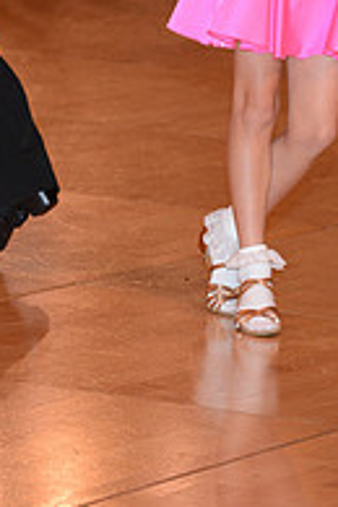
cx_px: 139
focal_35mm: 432
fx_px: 6084
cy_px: -143
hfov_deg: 3.2
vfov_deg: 4.8
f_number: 5.6
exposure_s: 1/250
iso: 1000
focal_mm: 145
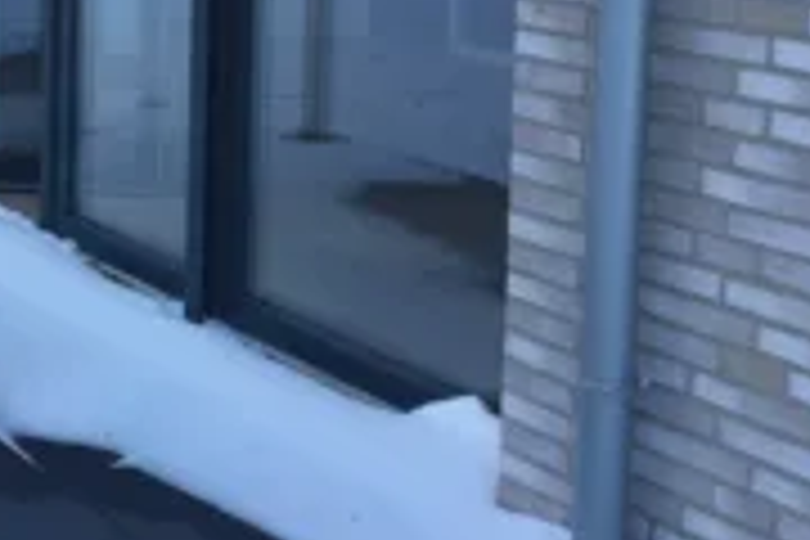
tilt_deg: -4.5
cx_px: 45
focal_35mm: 67
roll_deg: -2.0
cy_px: -63
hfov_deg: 28.6
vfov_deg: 19.4
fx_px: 1507
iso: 25
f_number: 2.2
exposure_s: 1/368
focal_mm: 4.15
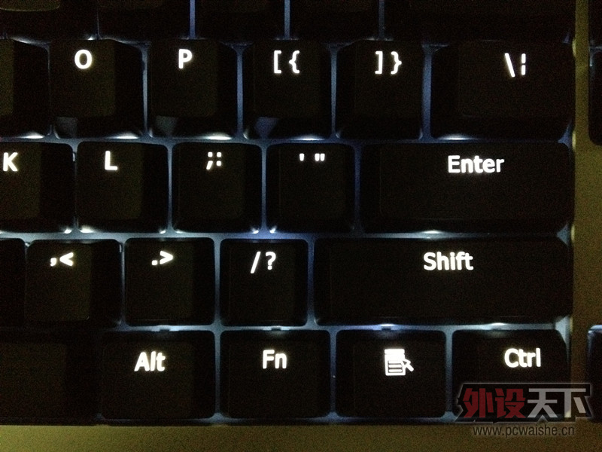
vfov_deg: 40.7
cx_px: 301
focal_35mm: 35
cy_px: 226
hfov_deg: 52.6
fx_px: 609
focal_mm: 4.28
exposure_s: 1/15
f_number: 2.4
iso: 800
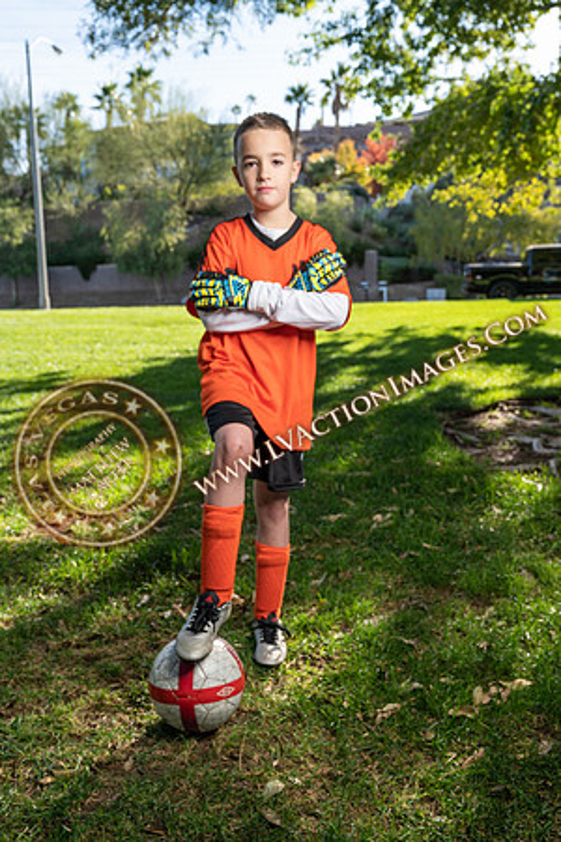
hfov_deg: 41.7
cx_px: 280
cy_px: 421
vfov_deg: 59.5
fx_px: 736
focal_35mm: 32
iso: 100
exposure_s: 1/160
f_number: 5.6
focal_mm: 31.5
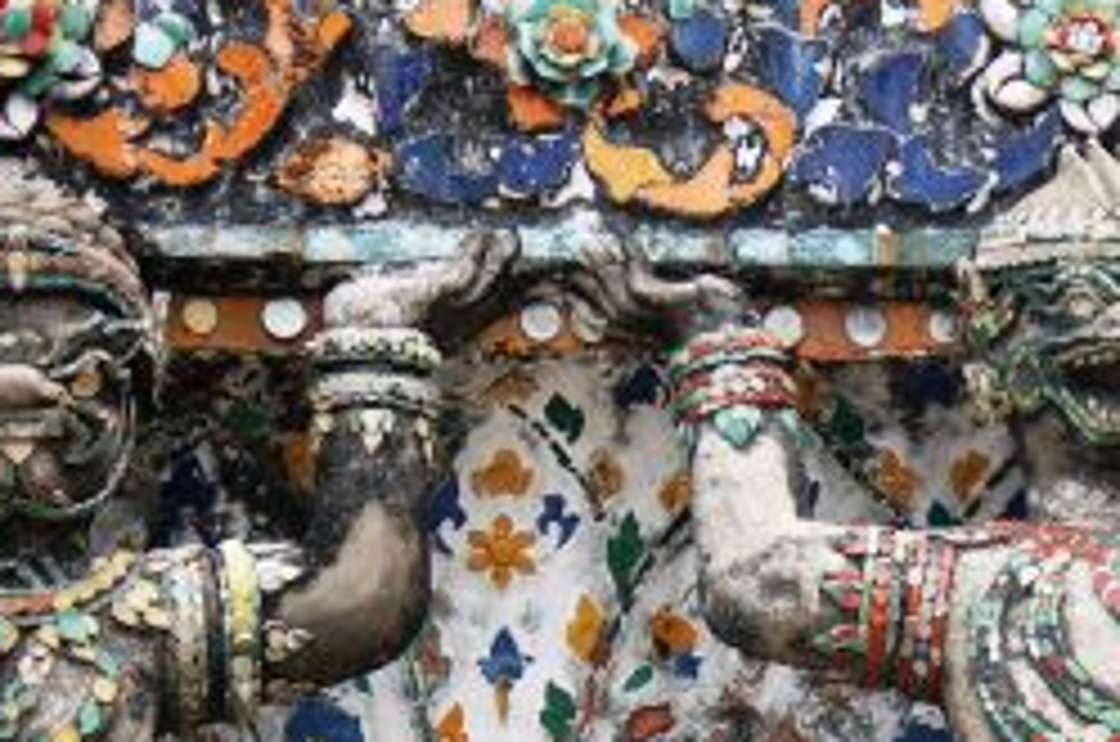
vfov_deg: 5.0
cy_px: 693
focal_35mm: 271
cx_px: 1138
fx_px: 8421
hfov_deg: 7.6
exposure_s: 1/500
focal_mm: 75
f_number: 5.6
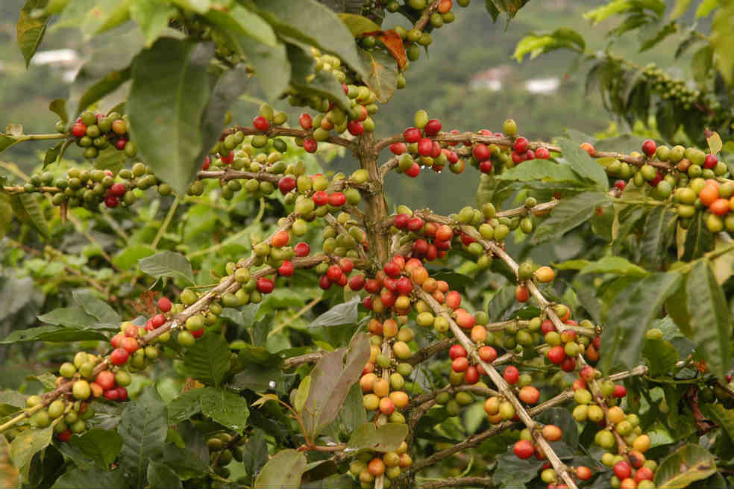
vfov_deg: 16.5
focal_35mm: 82
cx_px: 367
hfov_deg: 24.6
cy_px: 244
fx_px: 1681
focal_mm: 55
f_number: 5.6
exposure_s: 1/100
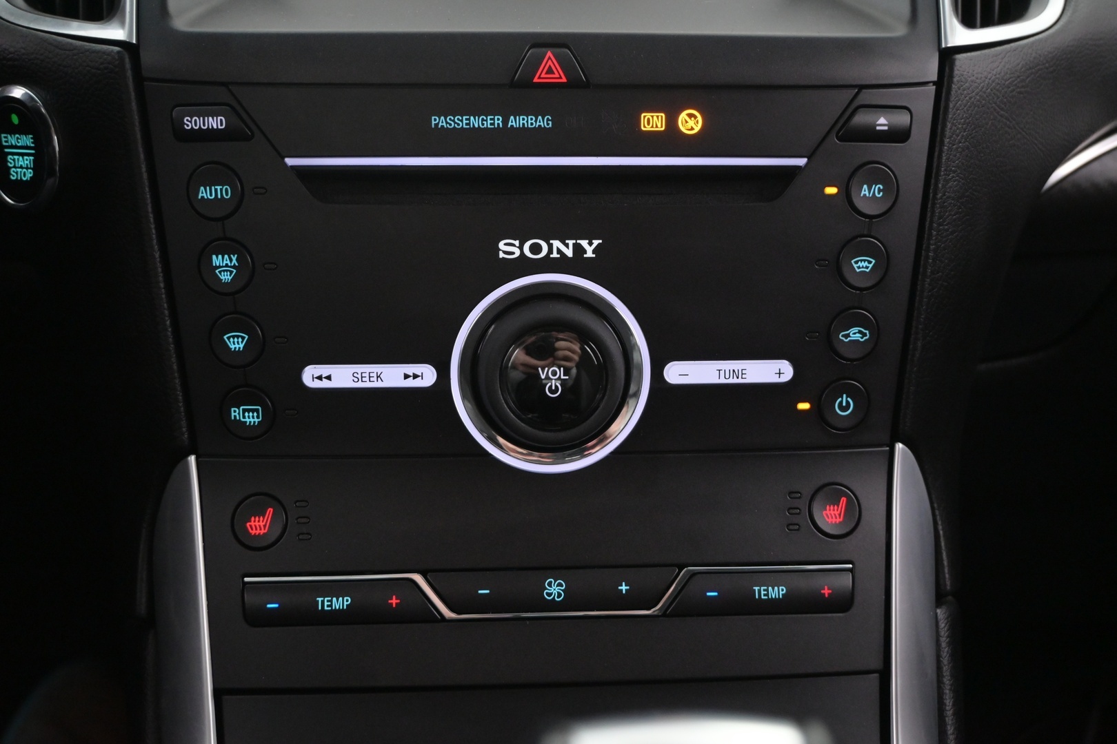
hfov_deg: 58.3
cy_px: 372
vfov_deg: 40.8
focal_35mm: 32
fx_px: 1001
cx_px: 558
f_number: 4
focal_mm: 21.5
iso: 2800
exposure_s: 1/30
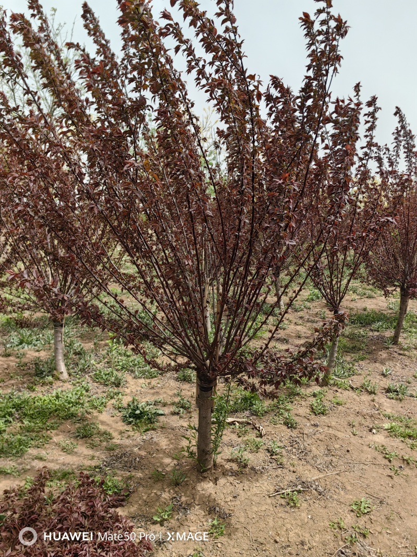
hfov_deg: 51.3
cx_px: 208
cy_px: 278
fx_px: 434
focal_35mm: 27
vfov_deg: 65.3
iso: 50
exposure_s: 1/3774
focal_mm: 5.75
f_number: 2
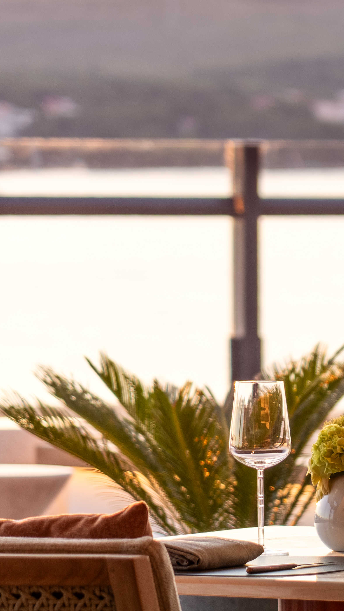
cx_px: 823
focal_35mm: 341
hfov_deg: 3.5
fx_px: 5529
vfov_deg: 6.3
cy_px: 546
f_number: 4
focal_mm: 105
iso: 100
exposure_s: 1/60
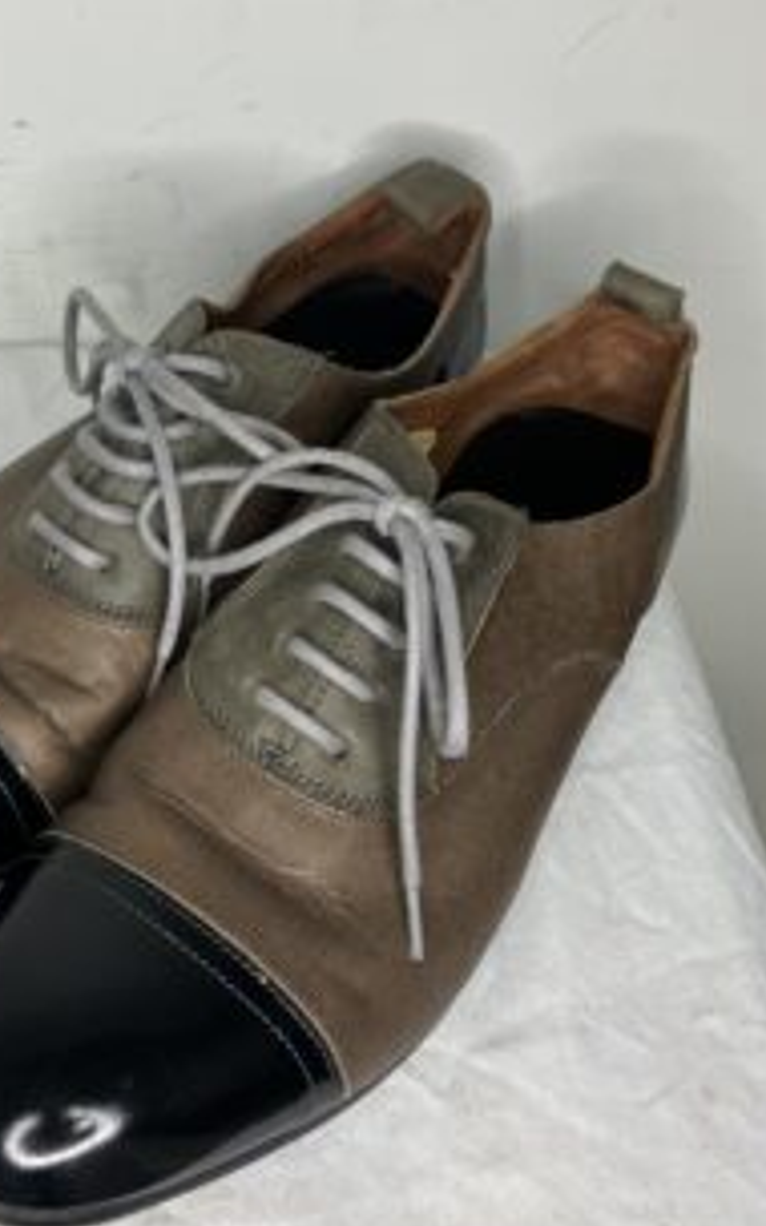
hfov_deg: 32.3
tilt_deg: -49.5
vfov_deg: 50.3
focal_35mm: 39
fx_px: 1303
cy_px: 536
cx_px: 222
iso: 80
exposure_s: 1/100
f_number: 1.8
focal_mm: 3.99
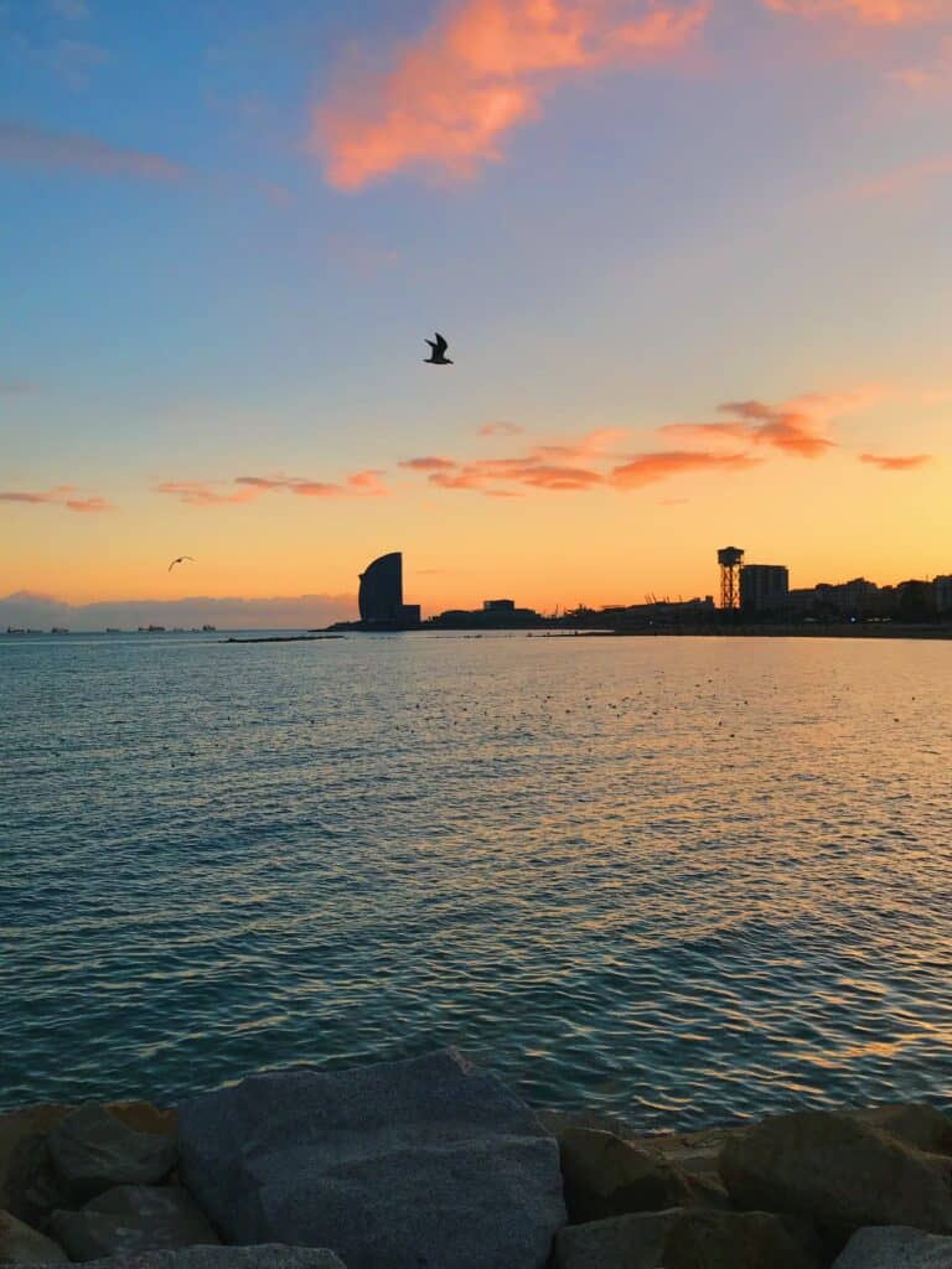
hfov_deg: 49.7
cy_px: 634
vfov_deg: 63.4
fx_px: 1027
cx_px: 476
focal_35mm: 28
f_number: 1.8
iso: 20
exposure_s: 1/501
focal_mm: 3.99
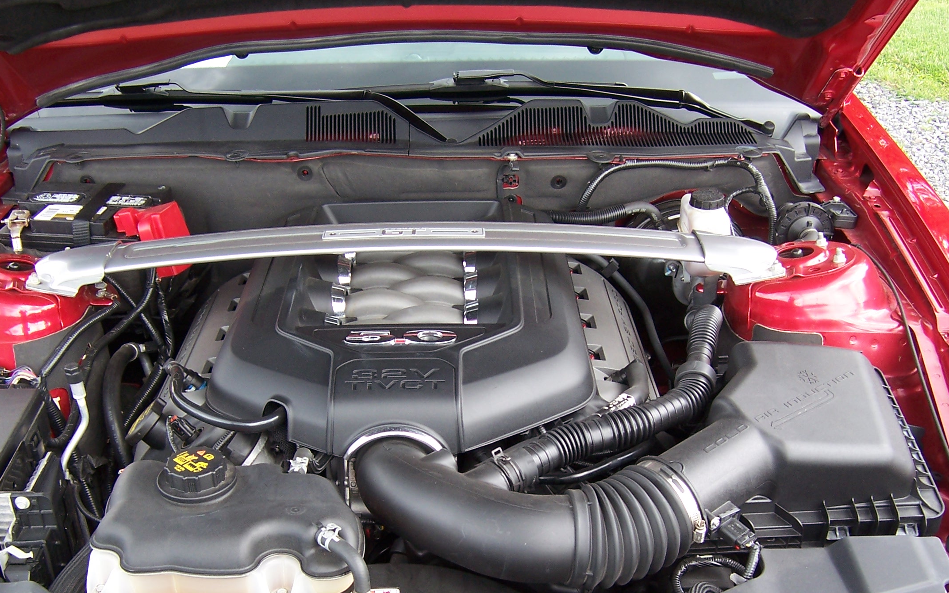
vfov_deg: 30.3
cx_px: 436
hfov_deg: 47.1
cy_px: 405
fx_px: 1086
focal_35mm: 42
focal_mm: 5.5
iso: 80
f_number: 3.4
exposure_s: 1/60
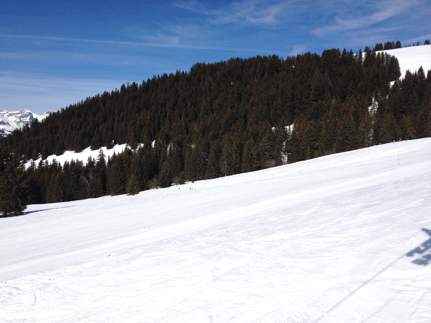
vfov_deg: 40.7
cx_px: 216
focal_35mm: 35
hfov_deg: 52.6
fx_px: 436
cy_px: 162
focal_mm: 4.28
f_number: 2.4
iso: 64
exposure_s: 1/4255
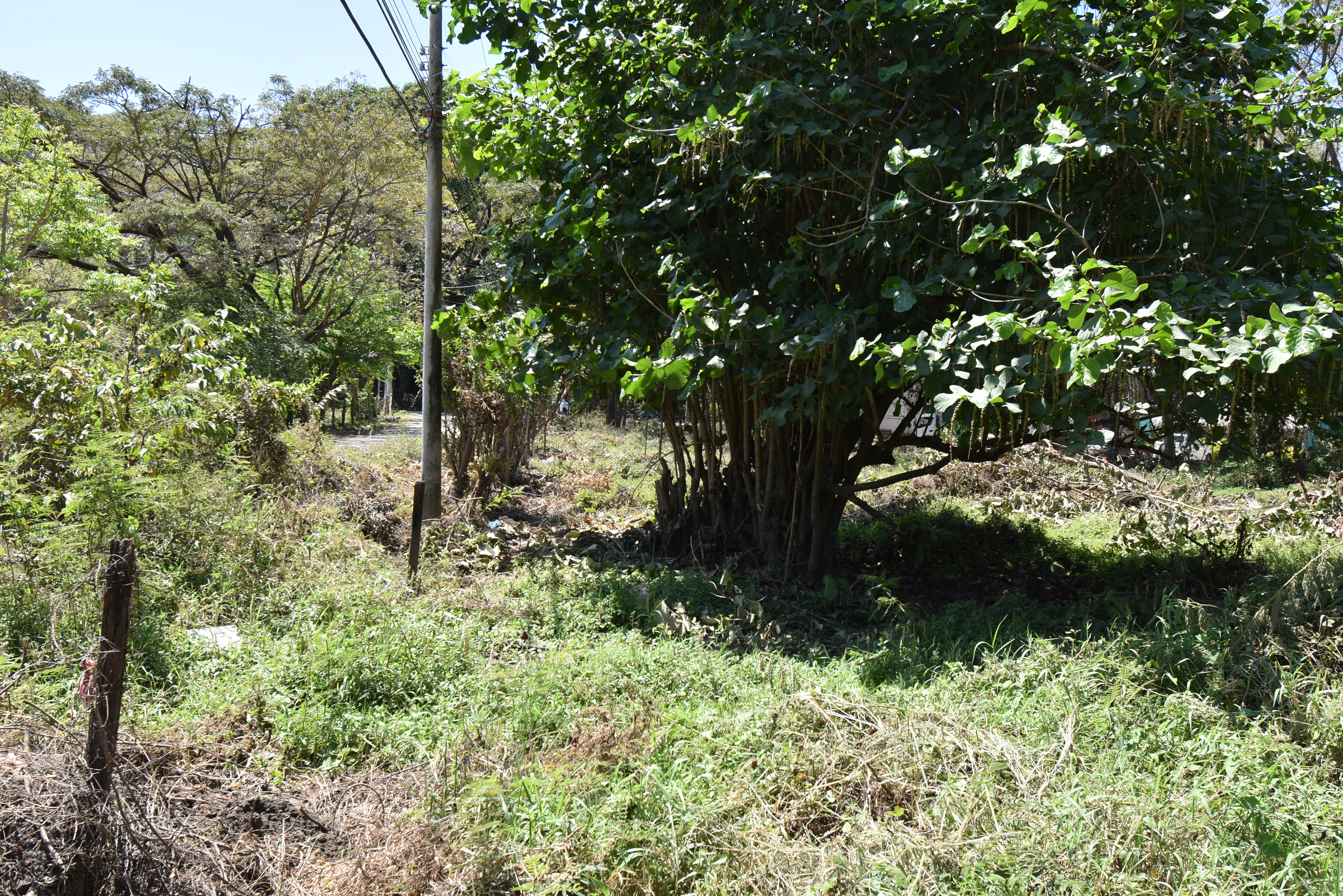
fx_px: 1119
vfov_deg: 43.6
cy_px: 448
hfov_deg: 61.9
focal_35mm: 30
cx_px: 672
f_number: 8
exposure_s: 1/100
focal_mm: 20
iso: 100
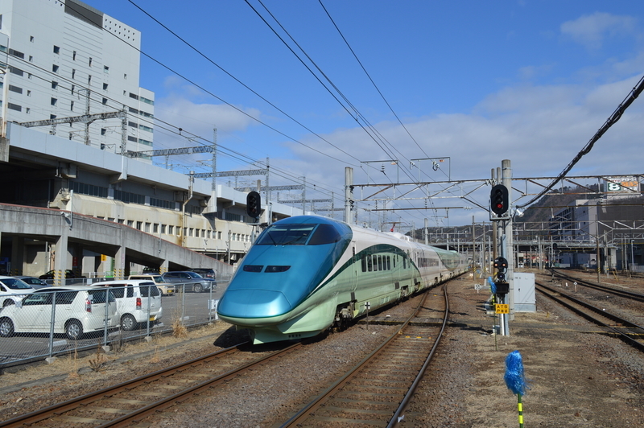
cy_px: 214
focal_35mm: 30
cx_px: 322
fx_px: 536
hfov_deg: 62.0
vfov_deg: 43.5
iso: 100
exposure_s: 1/320
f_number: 9
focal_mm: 20
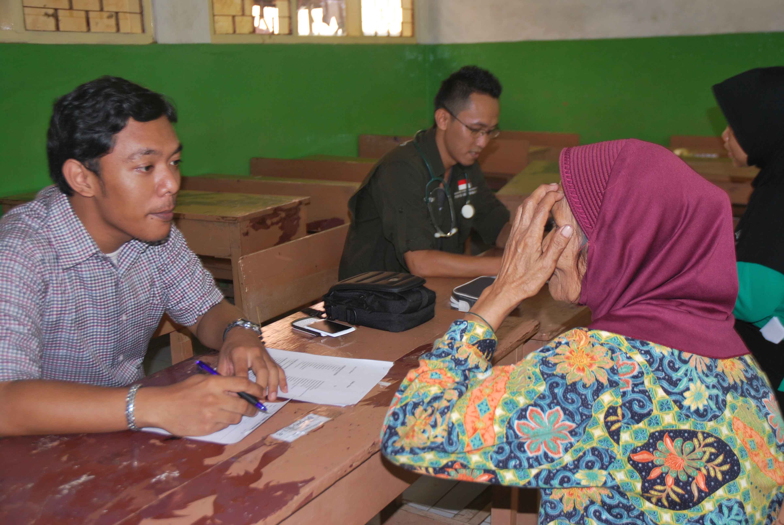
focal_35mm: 40
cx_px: 392
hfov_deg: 47.9
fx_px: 883
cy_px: 262
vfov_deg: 33.1
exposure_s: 1/60
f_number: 3.8
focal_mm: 27
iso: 200
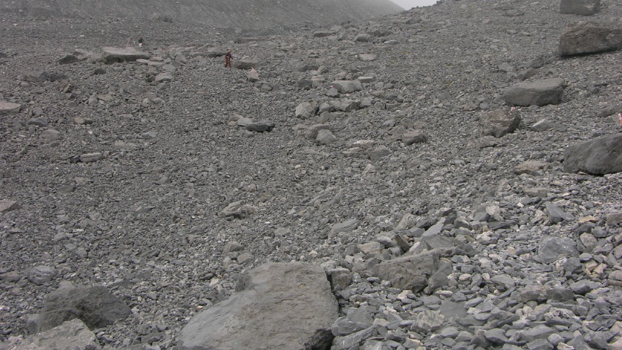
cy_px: 117
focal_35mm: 39
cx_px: 311
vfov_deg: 30.2
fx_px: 643
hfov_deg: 51.6
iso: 50
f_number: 4.5
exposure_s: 1/122
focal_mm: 8.9
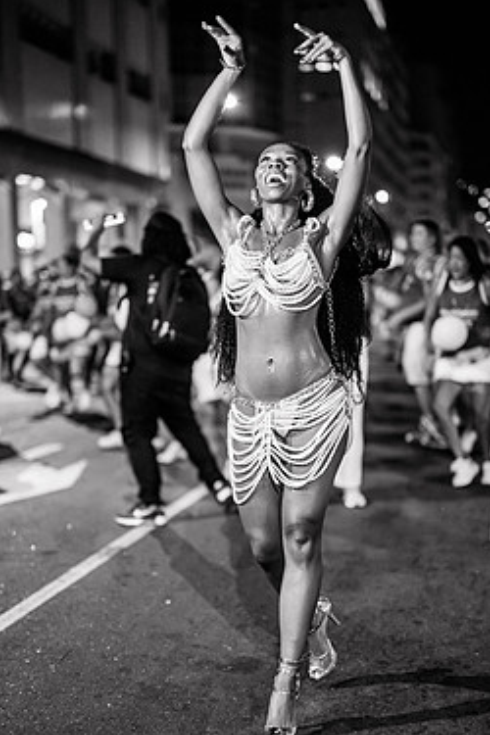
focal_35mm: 60
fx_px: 1225
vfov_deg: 33.3
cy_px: 431
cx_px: 261
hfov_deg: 22.6
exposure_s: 1/320
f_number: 1.2
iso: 2000
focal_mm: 50
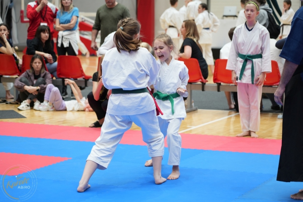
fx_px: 884
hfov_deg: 19.5
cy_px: 101
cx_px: 152
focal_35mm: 105
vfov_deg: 13.0
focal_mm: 105
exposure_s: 1/125
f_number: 4
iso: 800
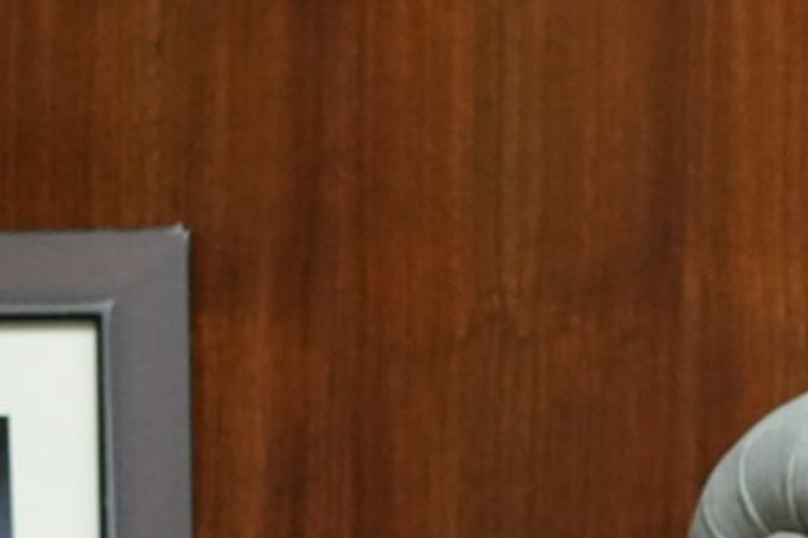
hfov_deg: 7.1
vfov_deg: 4.8
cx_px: 1230
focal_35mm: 287
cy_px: 774
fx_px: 6439
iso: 5000
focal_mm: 50
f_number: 2.8
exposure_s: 1/200
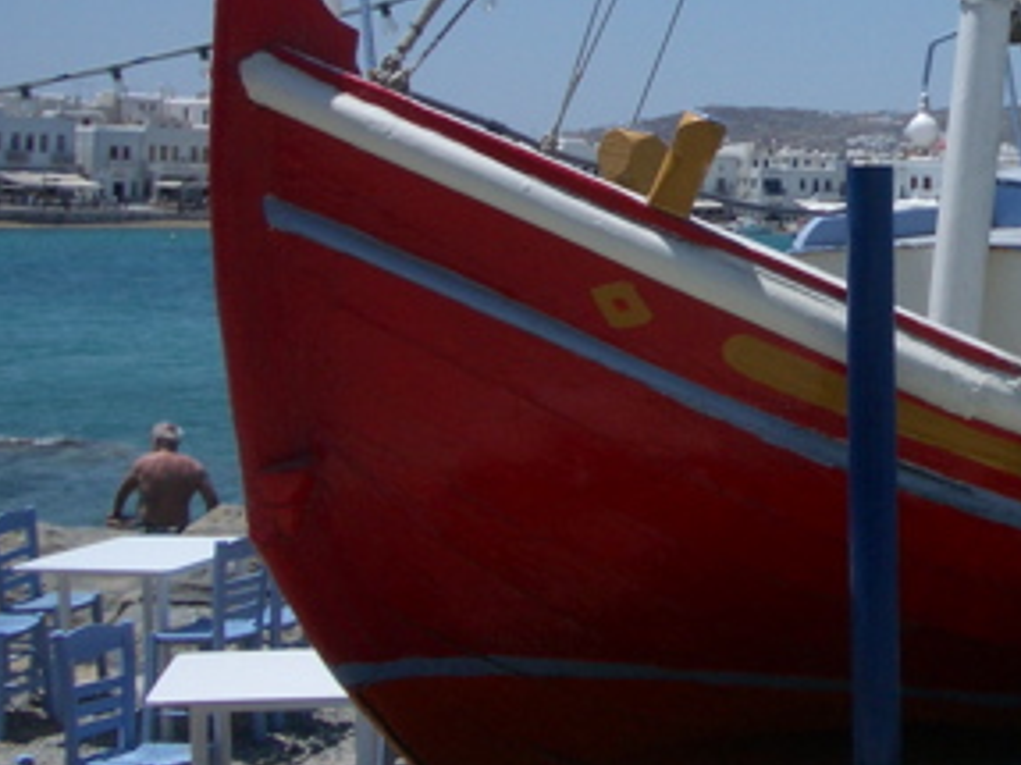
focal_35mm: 78
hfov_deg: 24.0
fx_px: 2300
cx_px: 1003
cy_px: 82
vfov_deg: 18.6
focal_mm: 5.8
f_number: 4.3
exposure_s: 1/1000
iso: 50
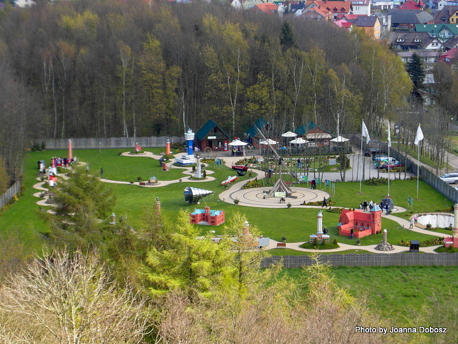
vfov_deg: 12.3
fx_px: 1588
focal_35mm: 120
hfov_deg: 16.4
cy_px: 172
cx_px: 229
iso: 100
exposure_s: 1/180
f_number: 4.4
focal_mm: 19.5
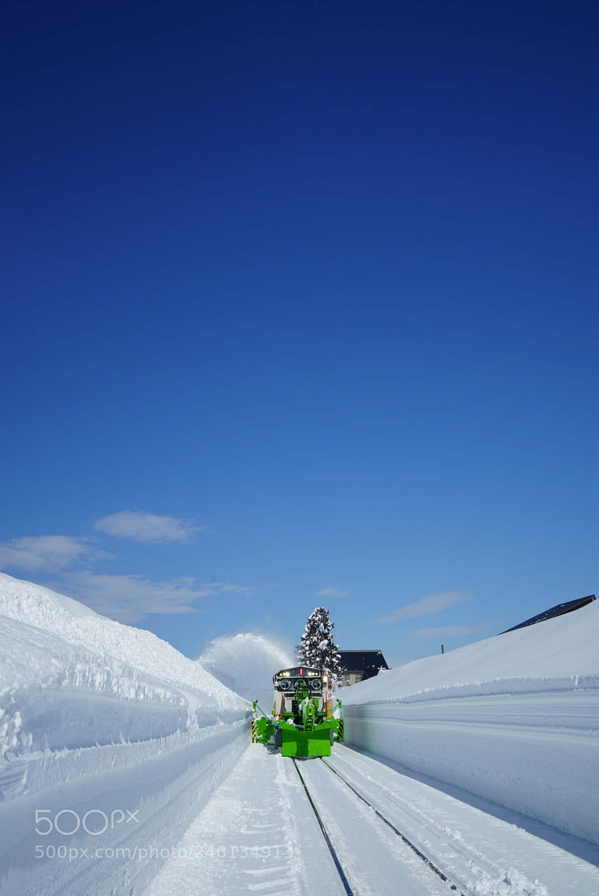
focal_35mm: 35
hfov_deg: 37.9
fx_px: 872
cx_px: 300
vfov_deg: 54.4
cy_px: 448
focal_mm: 35
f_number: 11
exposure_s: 1/160
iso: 100
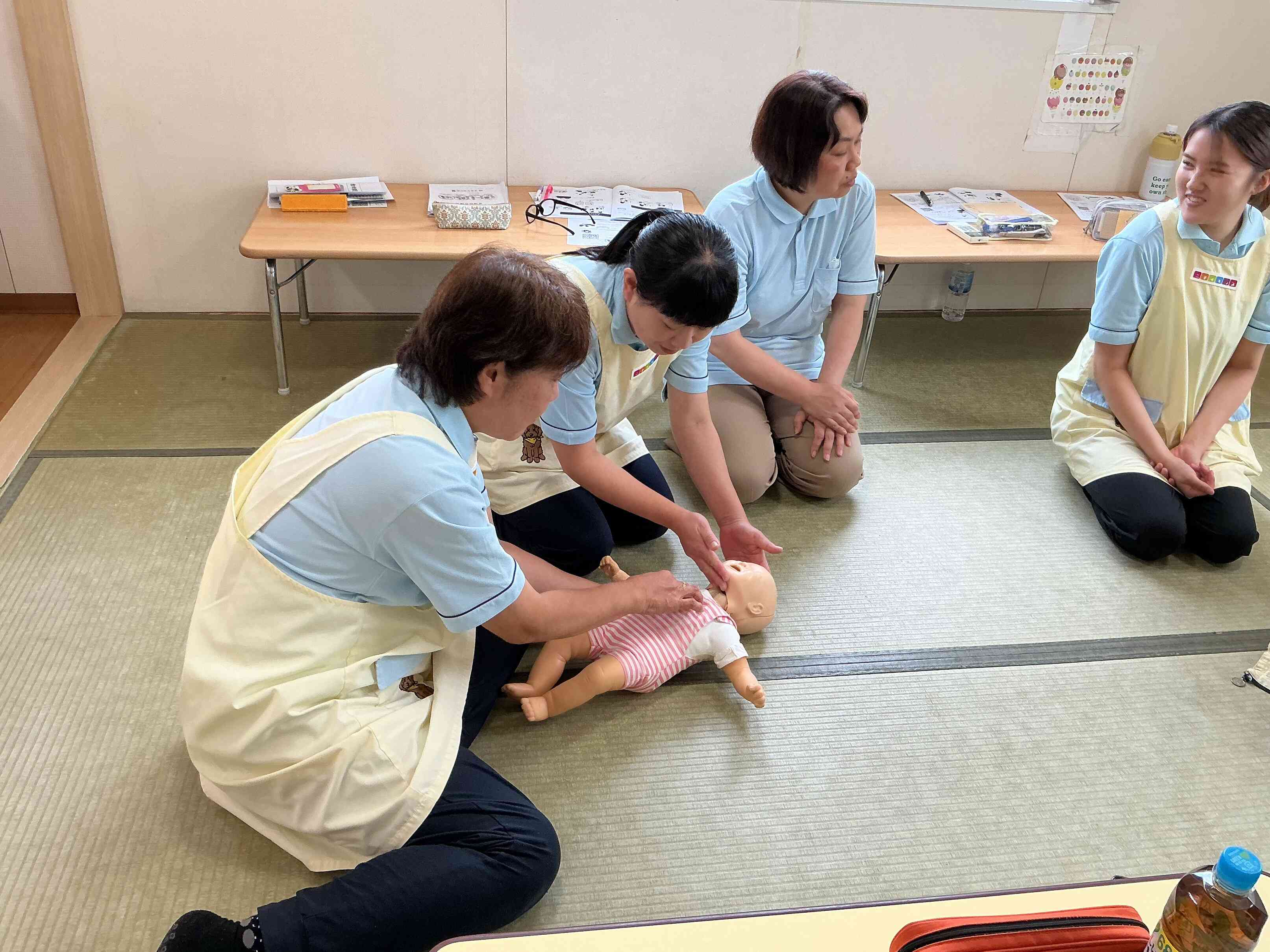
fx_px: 1064
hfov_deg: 61.7
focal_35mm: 29
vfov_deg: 48.2
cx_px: 635
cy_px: 476
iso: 50
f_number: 1.8
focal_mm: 3
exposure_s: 1/120
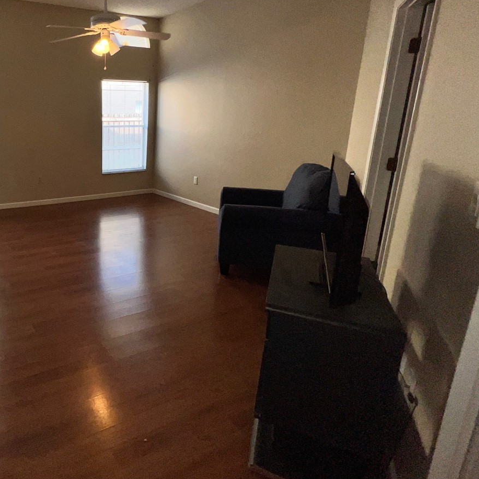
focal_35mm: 21
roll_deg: -0.1
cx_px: 96
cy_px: 199
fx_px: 329
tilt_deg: -13.5
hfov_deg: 65.6
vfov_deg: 71.6
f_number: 1.8
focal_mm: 1.57
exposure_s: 1/122
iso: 25
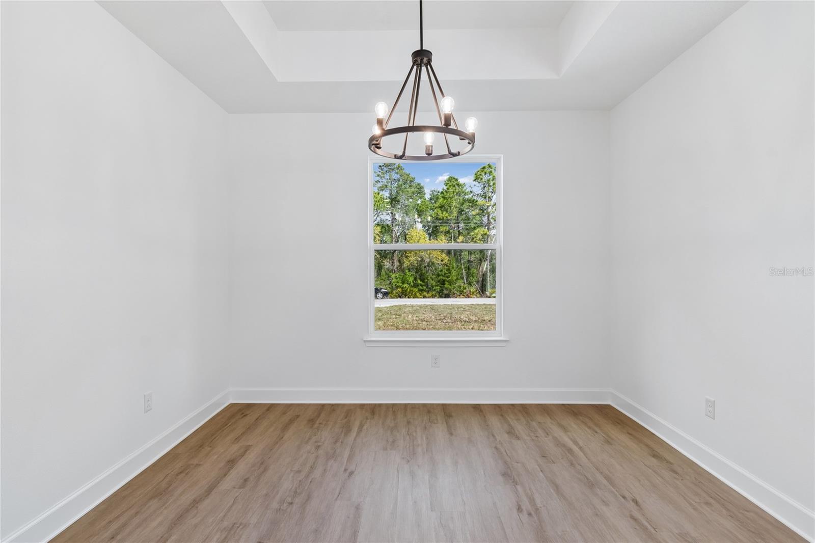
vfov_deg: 67.4
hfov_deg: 90.0
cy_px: 272
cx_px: 408
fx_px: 407
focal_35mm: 18
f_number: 7.1
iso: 100
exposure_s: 1/8
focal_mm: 12
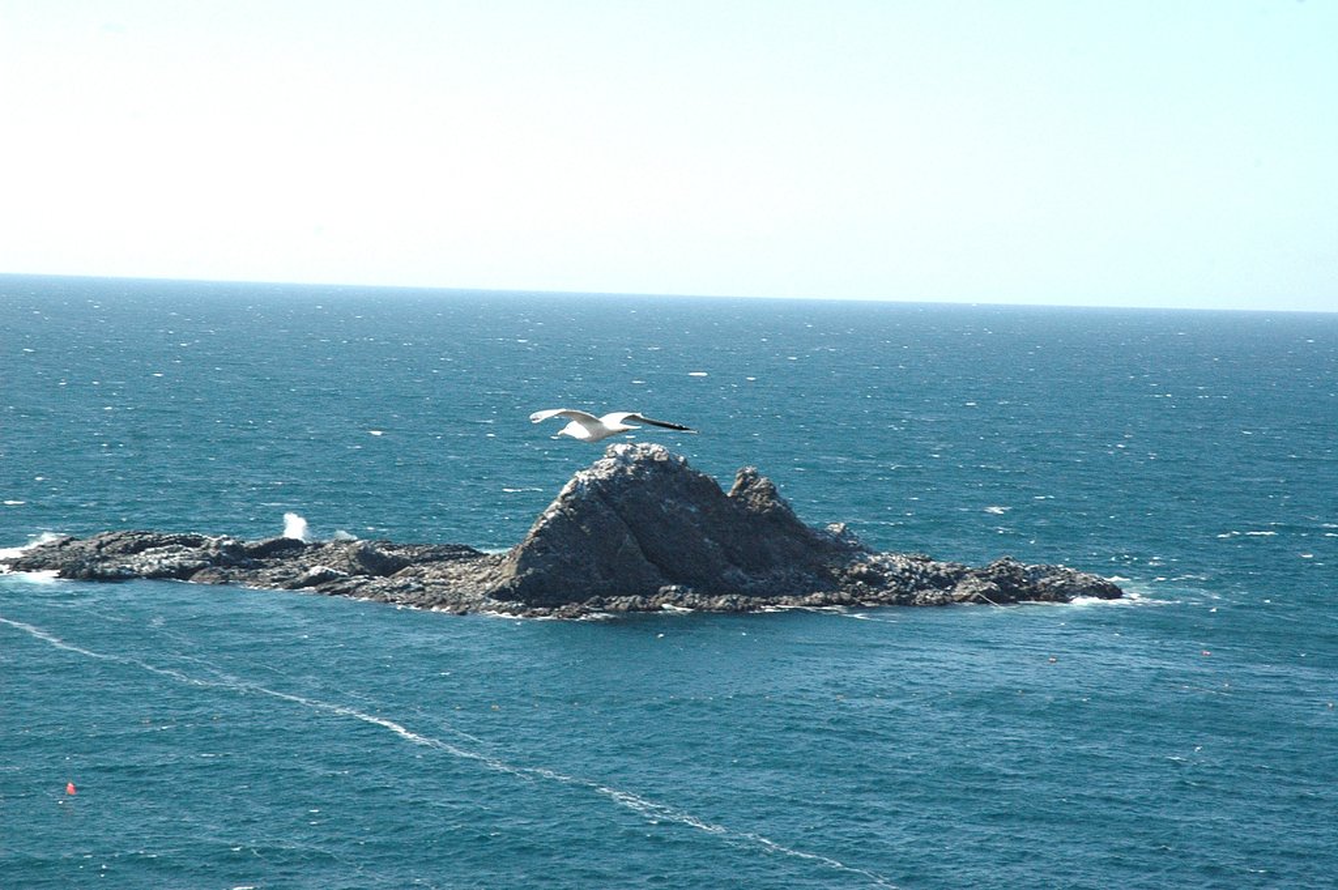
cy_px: 445
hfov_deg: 20.9
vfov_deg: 14.0
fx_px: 3621
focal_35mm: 98
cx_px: 669
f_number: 11
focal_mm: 65
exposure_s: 1/500
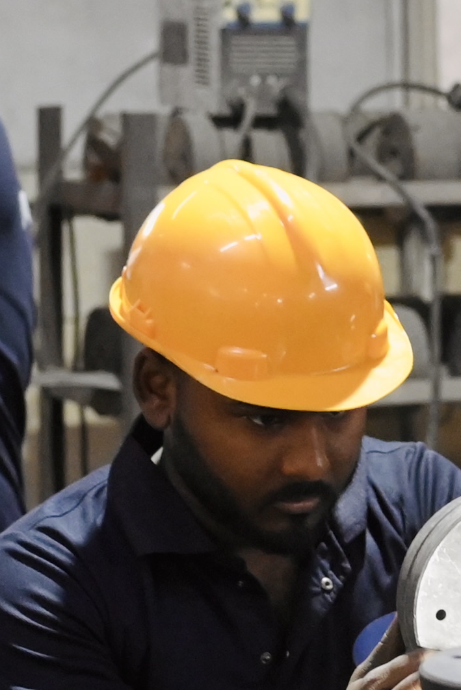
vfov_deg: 10.3
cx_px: 537
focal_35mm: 199
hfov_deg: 6.9
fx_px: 3821
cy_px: 209
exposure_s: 1/160
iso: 3200
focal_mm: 35
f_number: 2.8
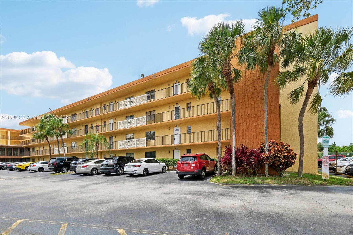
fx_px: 147
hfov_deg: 100.4
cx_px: 176
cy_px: 118
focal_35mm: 15
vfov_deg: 77.3
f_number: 8
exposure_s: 1/1900
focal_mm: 10
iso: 1000
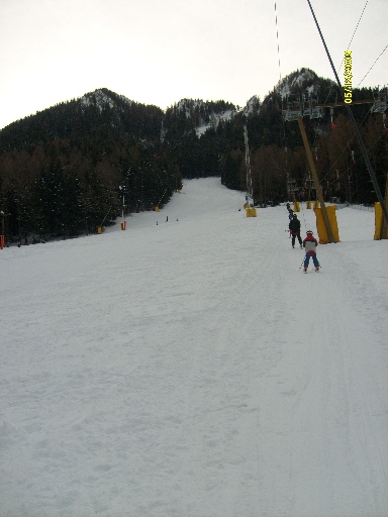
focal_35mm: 35
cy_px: 258
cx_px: 194
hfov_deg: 40.7
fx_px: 523
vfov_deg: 52.6
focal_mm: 5.8
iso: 80
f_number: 7.1
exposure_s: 1/350
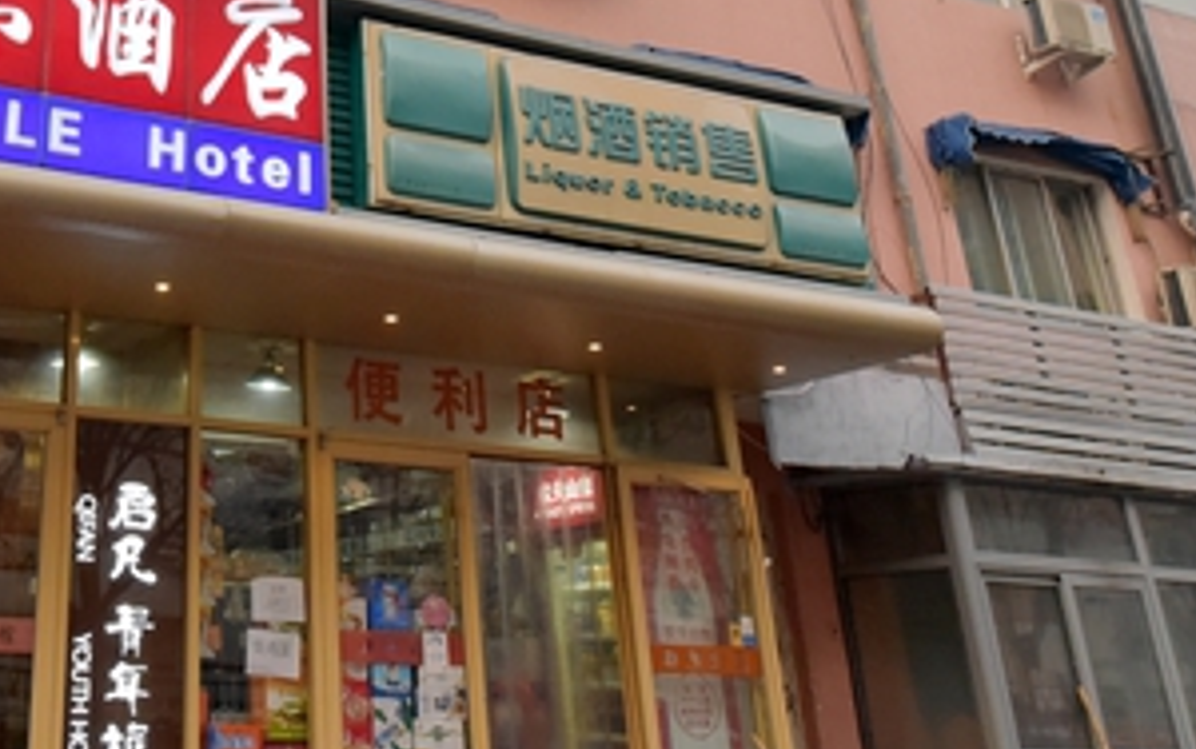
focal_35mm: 44
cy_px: 64
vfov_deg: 28.1
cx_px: 167
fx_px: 1435
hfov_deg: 42.3
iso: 3200
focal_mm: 18
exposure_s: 1/250
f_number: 8
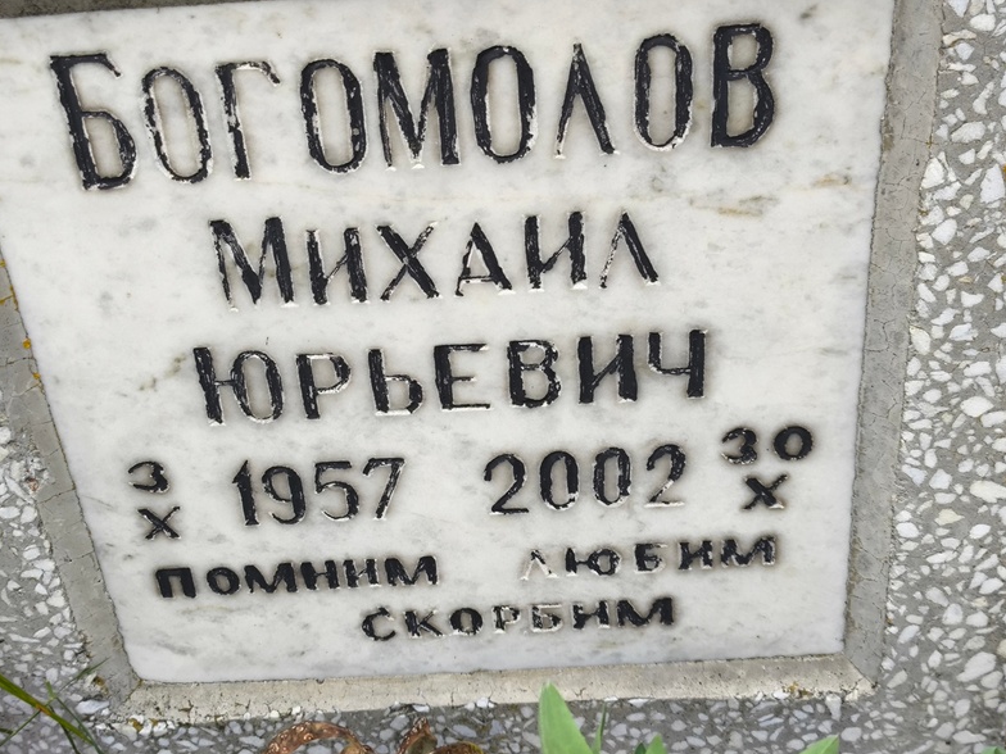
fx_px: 1482
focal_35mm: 51
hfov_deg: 37.5
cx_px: 502
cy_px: 382
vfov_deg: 28.6
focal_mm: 4.71
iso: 80
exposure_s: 1/120
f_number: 1.7
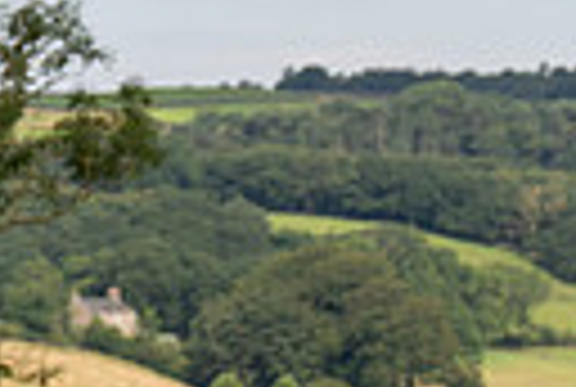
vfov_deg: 3.3
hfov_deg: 5.0
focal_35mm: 411
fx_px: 6591
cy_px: 642
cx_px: -99
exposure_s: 1/1000
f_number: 4
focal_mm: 70
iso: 100
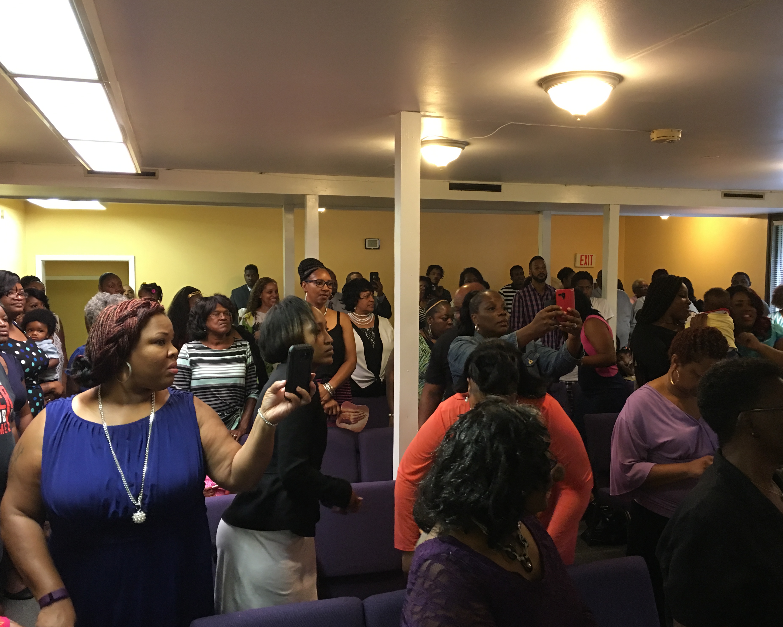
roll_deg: -0.3
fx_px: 718
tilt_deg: -3.2
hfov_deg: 57.1
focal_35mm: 31
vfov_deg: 47.1
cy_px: 316
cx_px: 417
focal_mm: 4.15
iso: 80
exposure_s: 1/10
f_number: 2.2
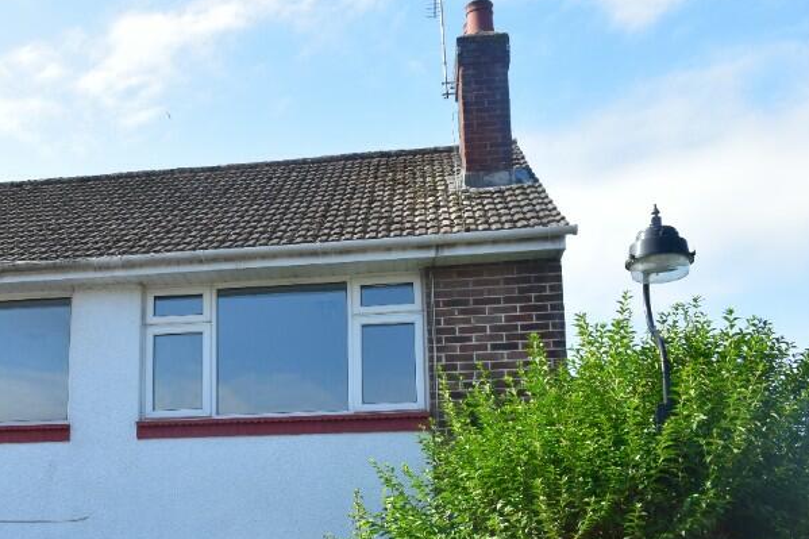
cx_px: 149
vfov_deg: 24.8
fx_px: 1210
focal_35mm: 54
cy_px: 409
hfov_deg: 35.6
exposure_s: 1/320
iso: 400
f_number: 10
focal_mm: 21
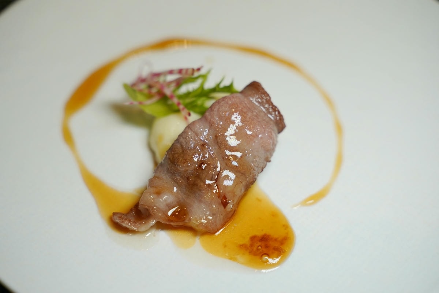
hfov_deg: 27.0
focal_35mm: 75
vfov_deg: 18.2
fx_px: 915
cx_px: 220
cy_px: 146
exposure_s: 1/80
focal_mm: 75
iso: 125
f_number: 4
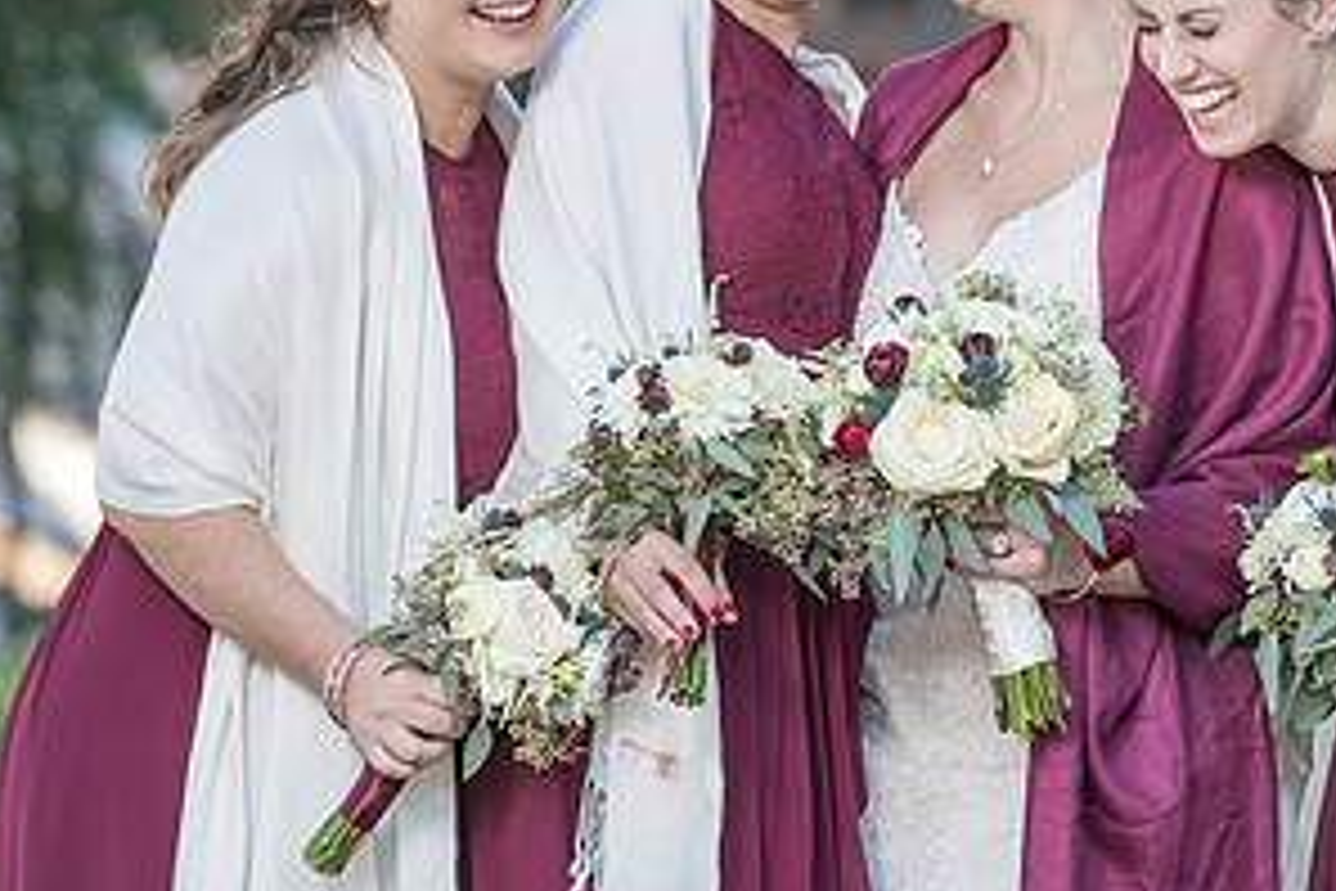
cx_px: 1134
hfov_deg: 4.6
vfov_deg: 3.1
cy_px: 95
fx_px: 16662
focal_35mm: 449
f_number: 5.6
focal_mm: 194
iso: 640
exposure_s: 1/200
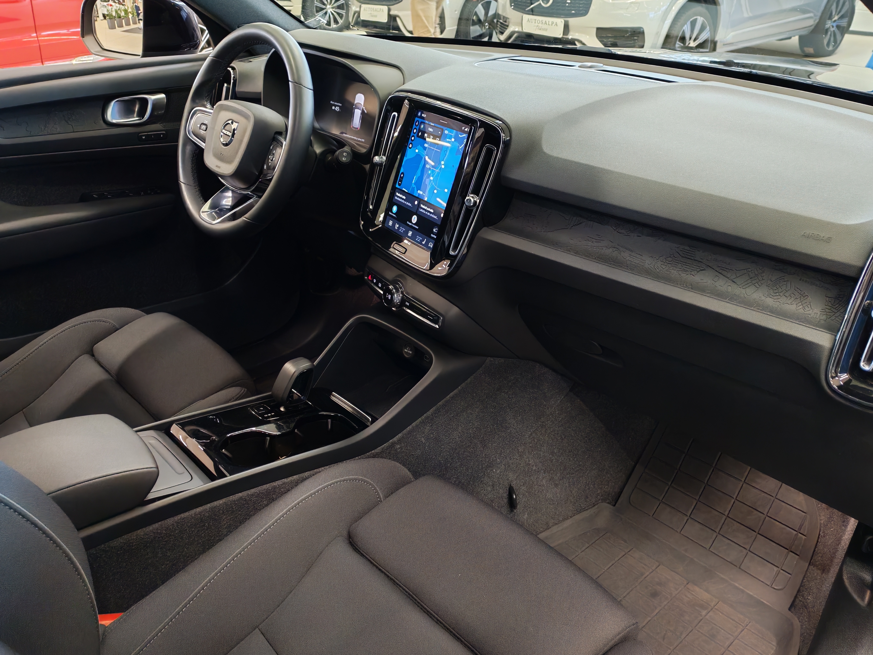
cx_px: 436
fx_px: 757
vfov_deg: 46.8
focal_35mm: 30
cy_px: 328
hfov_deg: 60.0
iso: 2000
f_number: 1.9
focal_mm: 6.12
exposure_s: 1/50
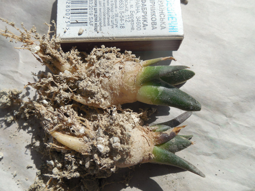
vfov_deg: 45.4
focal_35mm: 31
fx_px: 228
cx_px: 128
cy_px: 96
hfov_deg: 58.4
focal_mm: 5.6
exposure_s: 1/500
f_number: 7.2
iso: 125
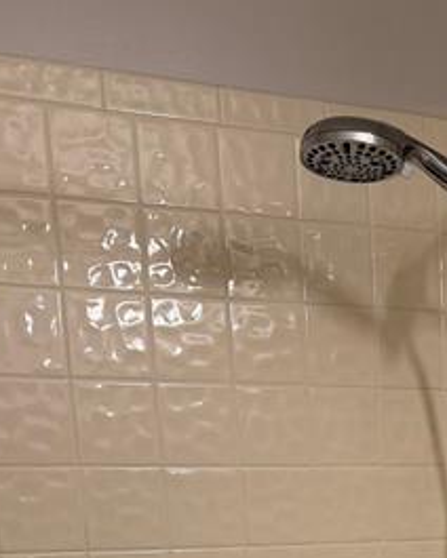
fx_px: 1125
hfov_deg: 21.7
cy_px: 758
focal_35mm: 68
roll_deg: +2.8
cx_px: 439
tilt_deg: -10.3
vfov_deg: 23.9
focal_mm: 6.76
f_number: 1.78
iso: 125
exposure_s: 1/120
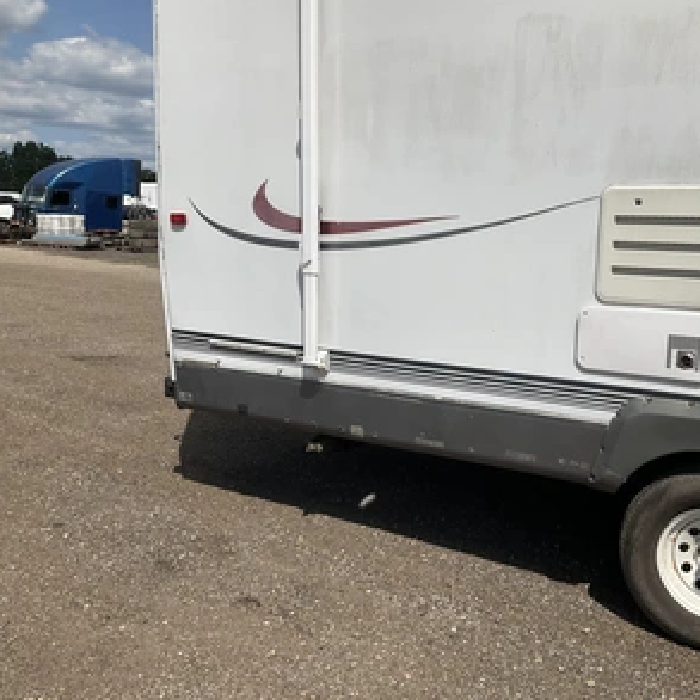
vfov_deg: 47.2
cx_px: 447
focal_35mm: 35
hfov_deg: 46.7
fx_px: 801
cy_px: 354
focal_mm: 3
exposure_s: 1/4065
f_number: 1.8
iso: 25
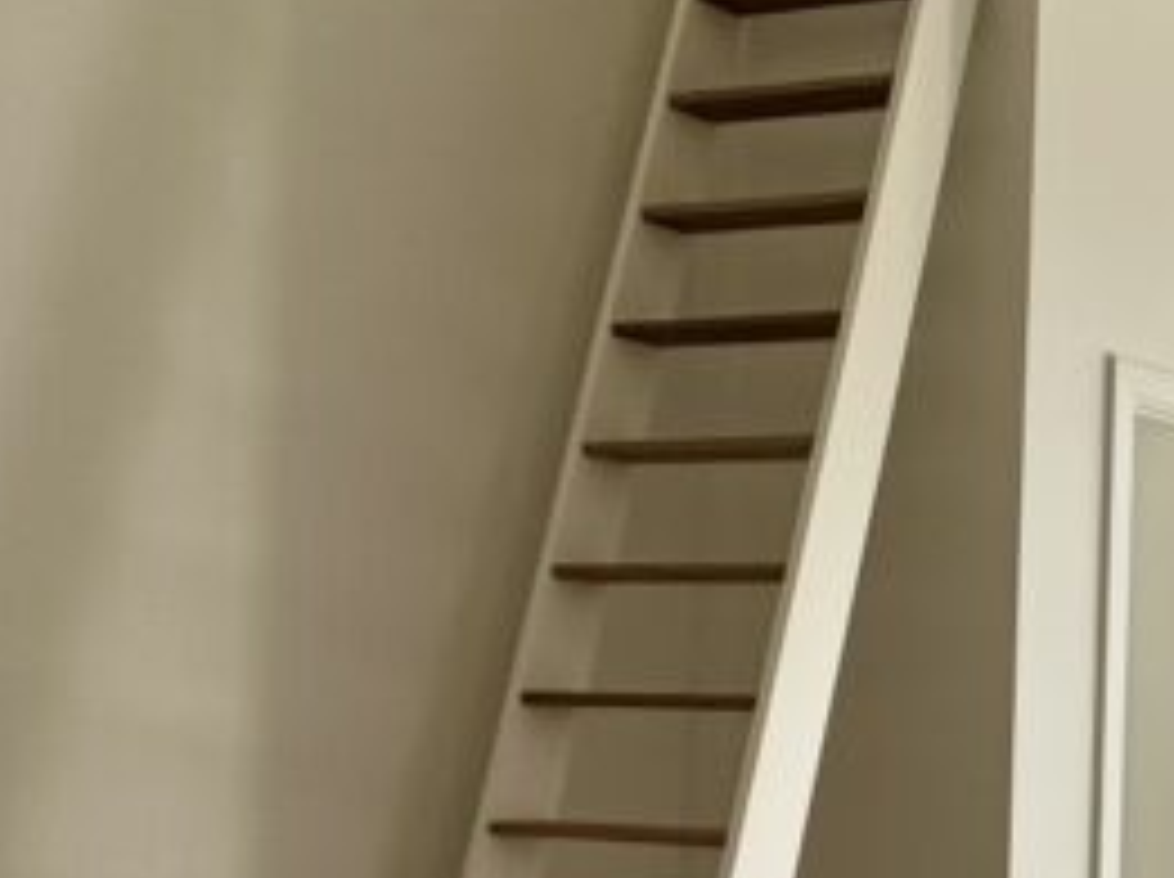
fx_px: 1863
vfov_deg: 25.9
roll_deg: -2.1
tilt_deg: +1.4
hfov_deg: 25.1
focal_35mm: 55
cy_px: 734
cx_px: 1831
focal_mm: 2.22
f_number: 2.2
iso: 40
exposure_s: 1/347
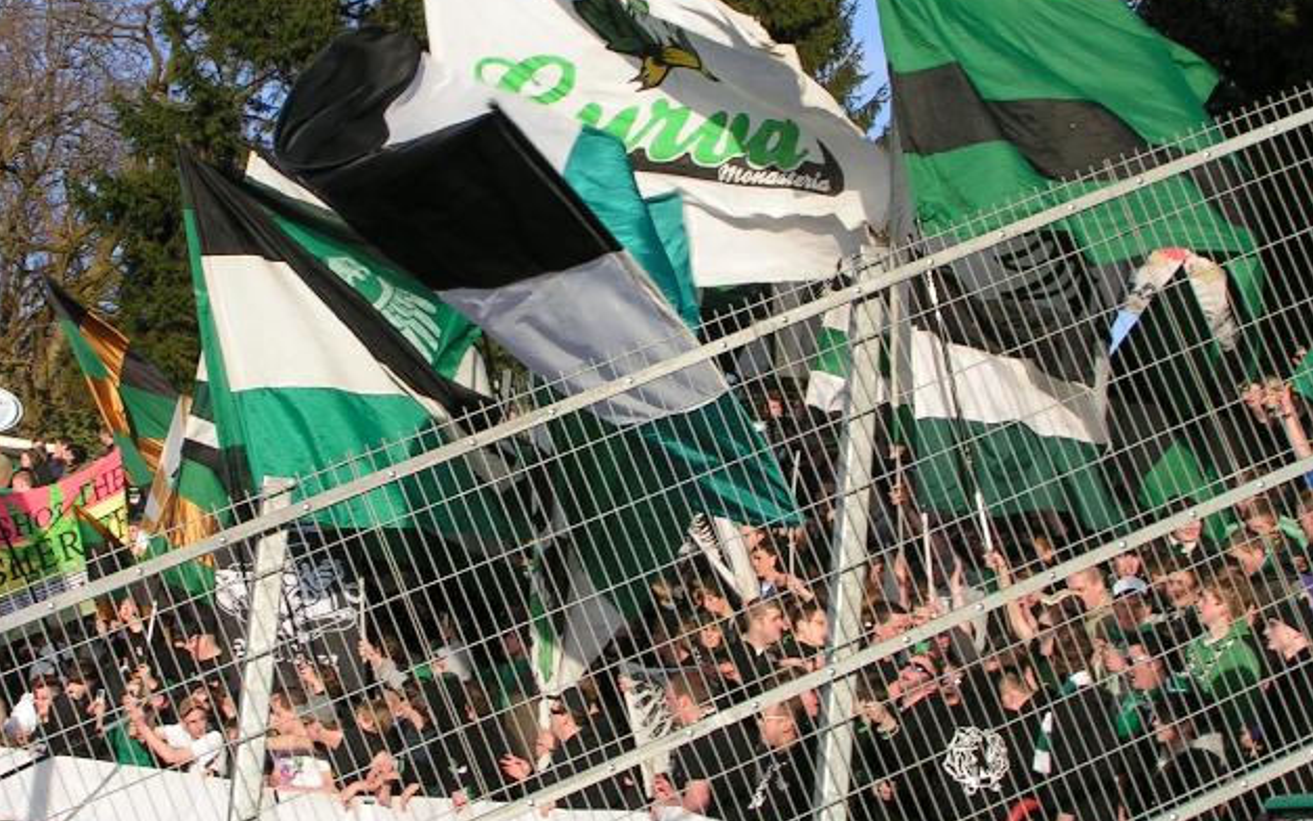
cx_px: 482
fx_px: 2612
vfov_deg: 17.8
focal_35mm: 73
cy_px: 295
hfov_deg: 28.1
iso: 50
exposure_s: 1/320
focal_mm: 8.3
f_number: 5
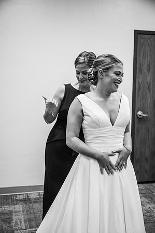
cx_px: 78
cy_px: 116
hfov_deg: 31.1
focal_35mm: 43
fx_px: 278
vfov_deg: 45.5
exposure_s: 1/320
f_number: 3.2
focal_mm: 43
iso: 2000
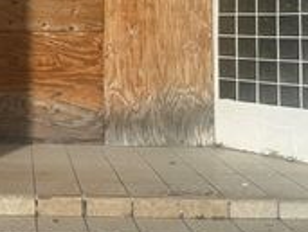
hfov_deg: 26.5
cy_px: 3
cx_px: 13
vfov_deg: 20.4
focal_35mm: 70
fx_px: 624
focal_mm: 6.86
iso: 80
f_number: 1.78
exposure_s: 1/12048
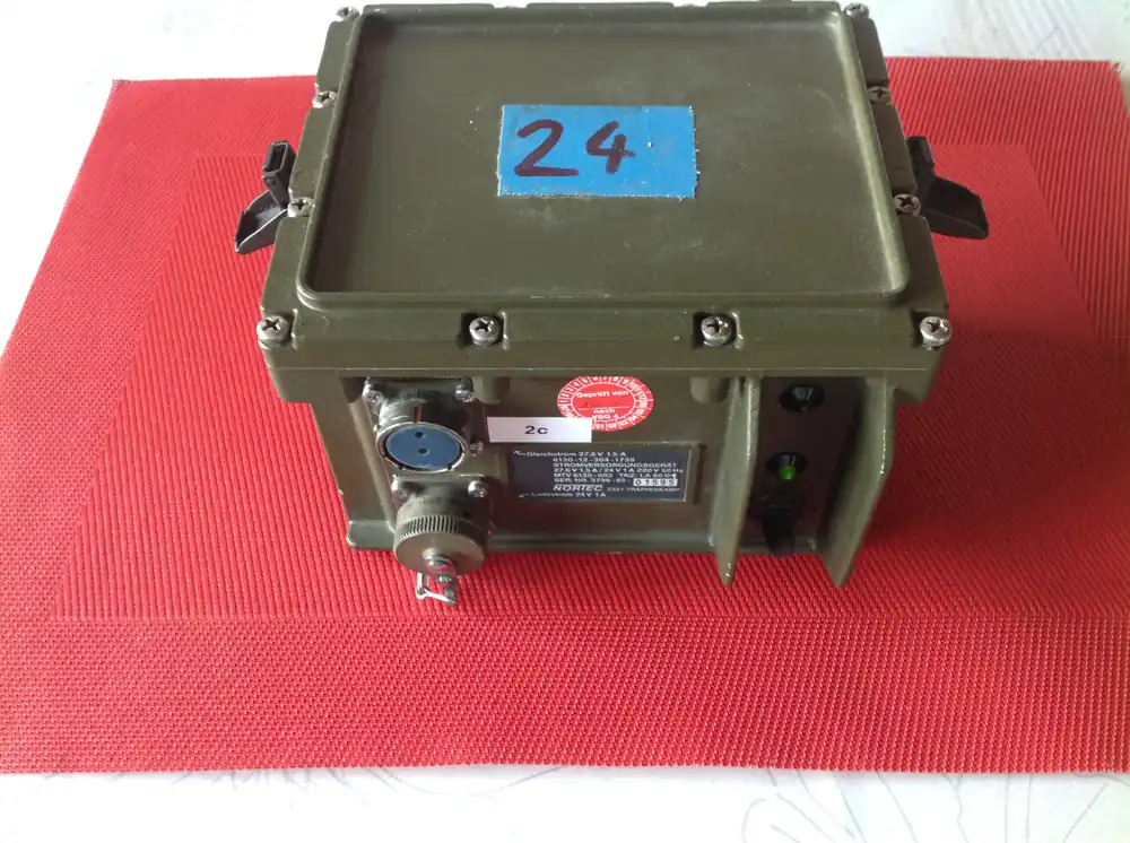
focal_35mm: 35
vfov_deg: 40.6
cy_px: 422
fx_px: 1140
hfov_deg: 52.7
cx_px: 565
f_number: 2.4
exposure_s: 1/15
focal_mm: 4.28
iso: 64
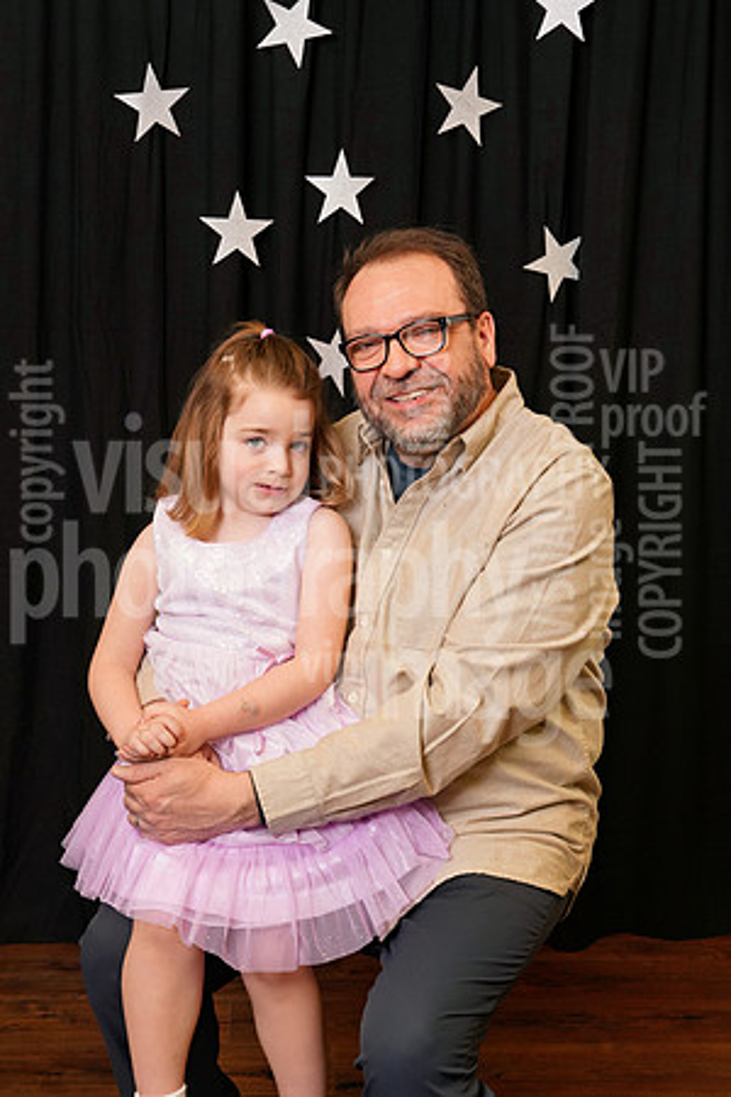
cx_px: 366
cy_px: 548
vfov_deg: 37.9
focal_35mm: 52
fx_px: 1599
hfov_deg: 25.8
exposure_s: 1/80
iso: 800
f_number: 8
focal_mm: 35
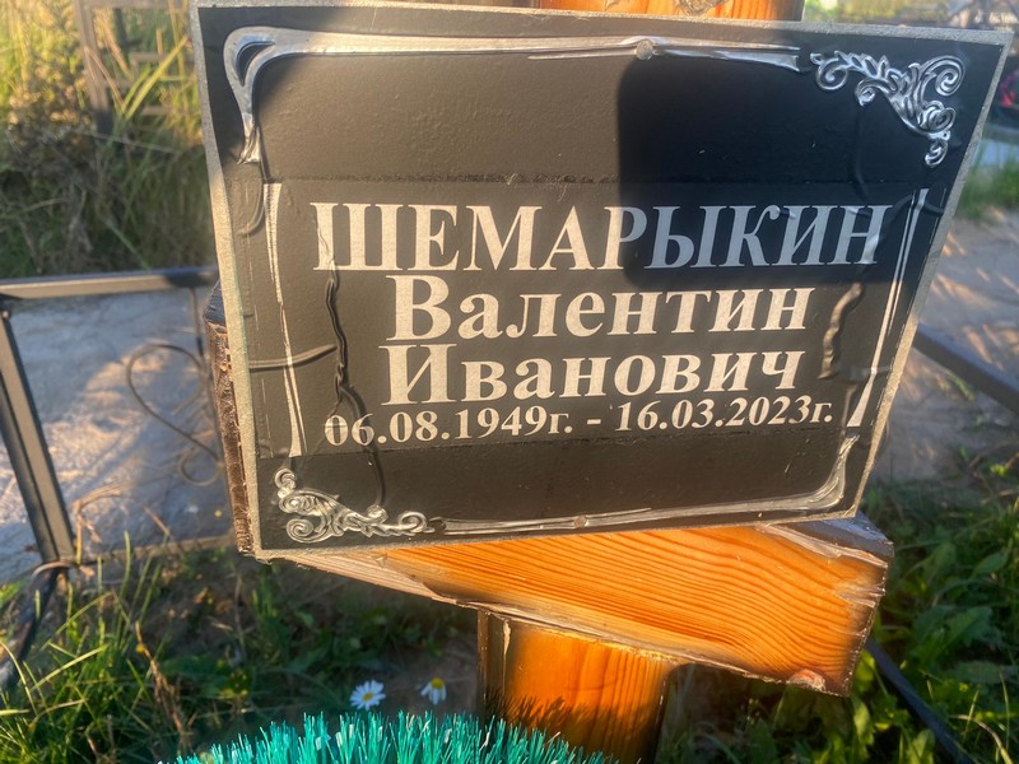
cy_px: 382
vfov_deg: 53.1
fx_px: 765
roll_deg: -0.6
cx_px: 510
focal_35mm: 26
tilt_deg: -27.8
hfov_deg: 67.3
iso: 32
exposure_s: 1/458
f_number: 1.8
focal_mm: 4.25
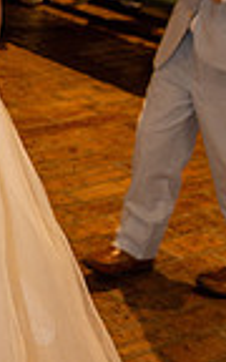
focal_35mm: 102
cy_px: 80
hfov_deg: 12.1
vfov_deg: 20.2
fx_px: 1005
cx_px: -139
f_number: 5
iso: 1600
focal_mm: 32
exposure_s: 1/125
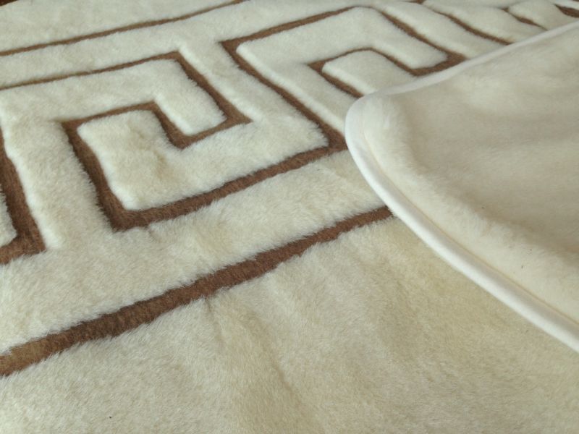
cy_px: 217
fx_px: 552
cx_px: 290
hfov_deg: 55.4
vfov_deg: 42.9
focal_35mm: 33
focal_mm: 4.12
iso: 50
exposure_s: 1/420
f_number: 2.4
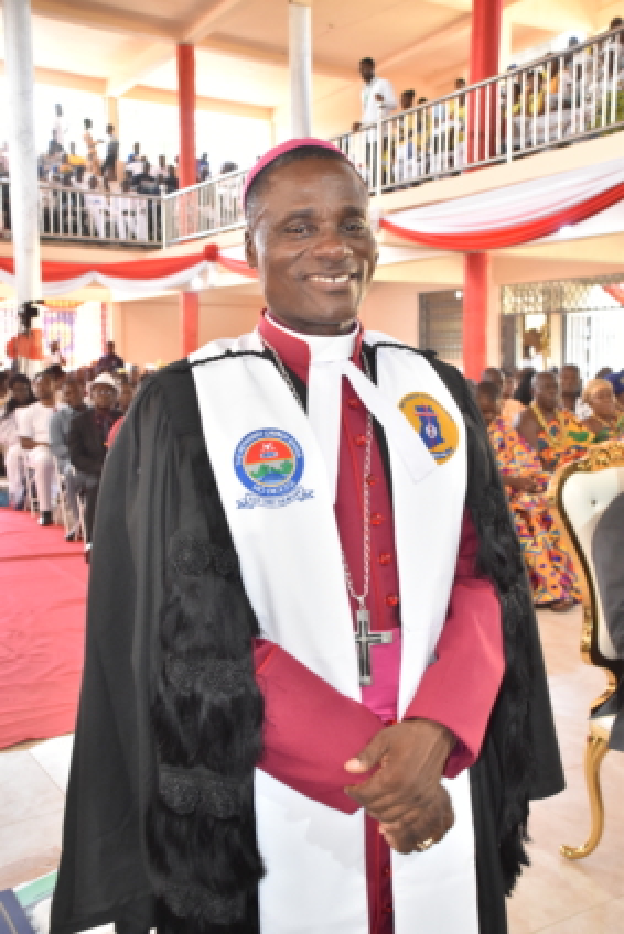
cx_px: 312
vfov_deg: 53.1
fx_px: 935
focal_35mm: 36
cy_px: 467
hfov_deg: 36.9
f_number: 5.6
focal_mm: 24
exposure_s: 1/100
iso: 2000
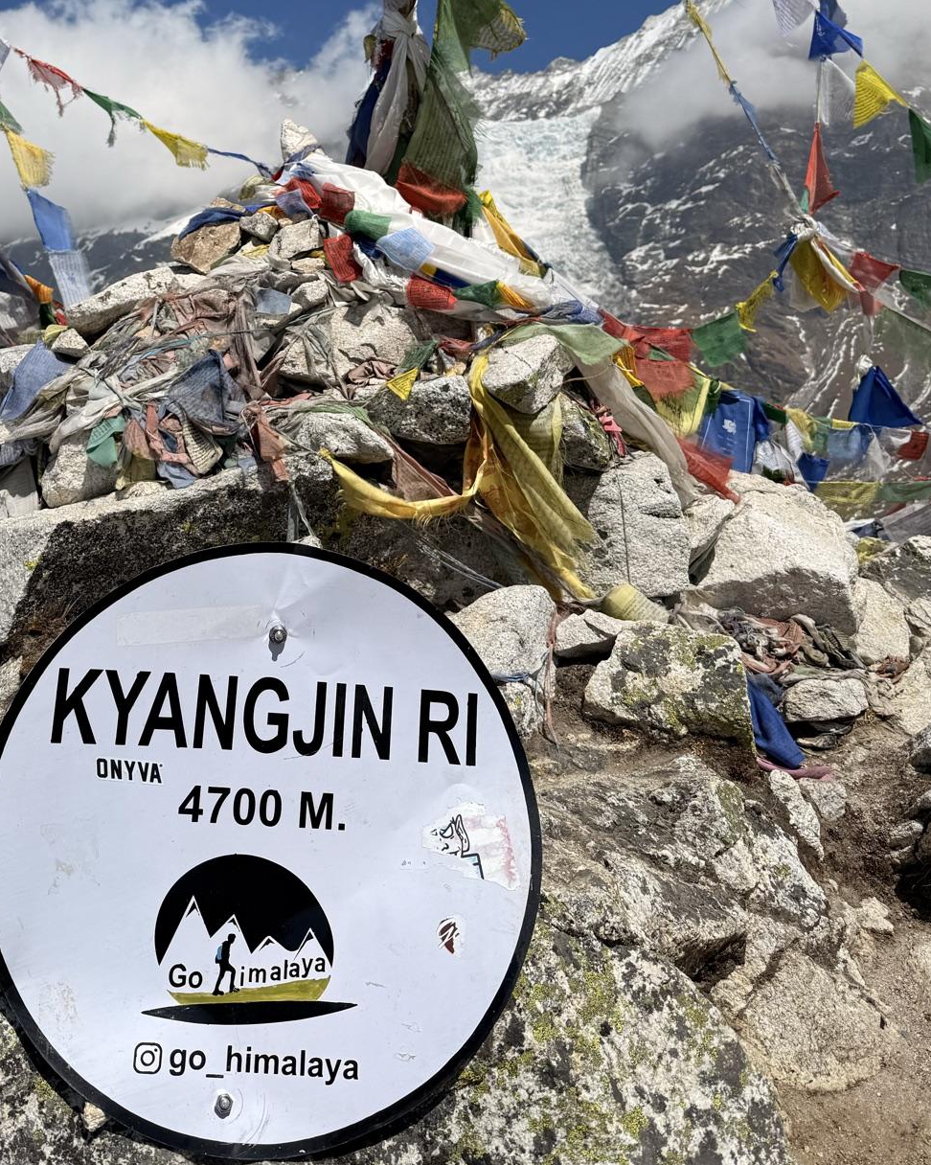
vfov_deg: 47.6
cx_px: 293
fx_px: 1275
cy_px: 321
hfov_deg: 39.5
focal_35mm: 37
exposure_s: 1/14286
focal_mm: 6.76
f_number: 1.78
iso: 80
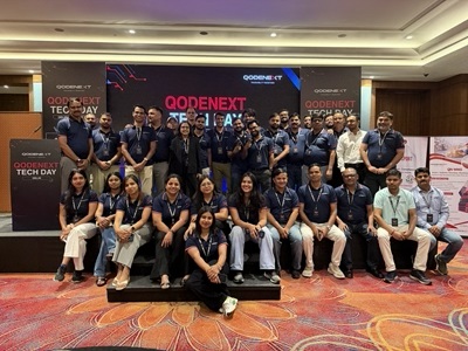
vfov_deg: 56.8
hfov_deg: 71.6
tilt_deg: -2.0
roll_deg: -0.8
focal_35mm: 24
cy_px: 176
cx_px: 234
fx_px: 324
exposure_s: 1/50
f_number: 1.78
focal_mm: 6.76
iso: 640
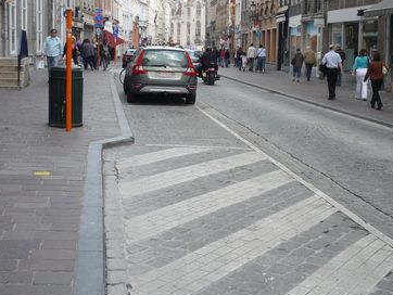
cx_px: 240
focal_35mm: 53
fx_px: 602
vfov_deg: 27.4
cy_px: 103
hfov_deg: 36.0
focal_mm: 5.2
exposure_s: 1/200
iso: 100
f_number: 4
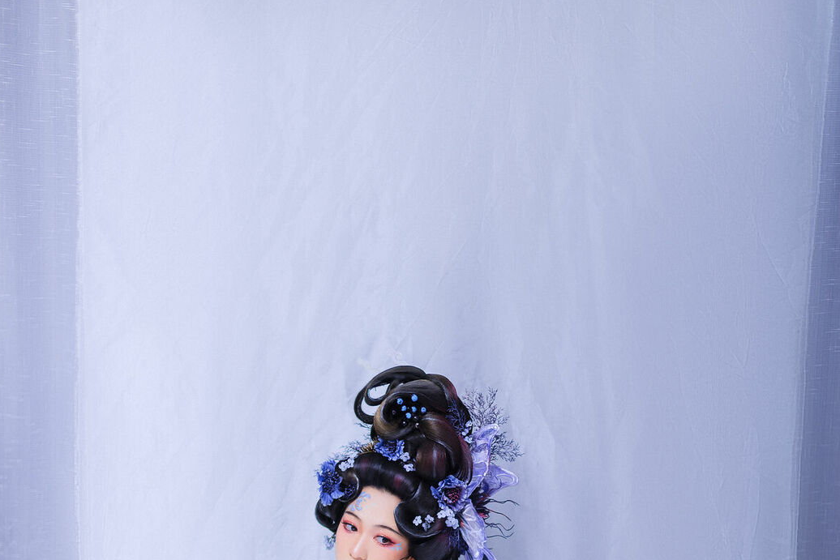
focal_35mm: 76
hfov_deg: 26.6
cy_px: 584
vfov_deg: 17.5
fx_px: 1773
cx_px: 417
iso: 100
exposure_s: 1/160
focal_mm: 50
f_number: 2
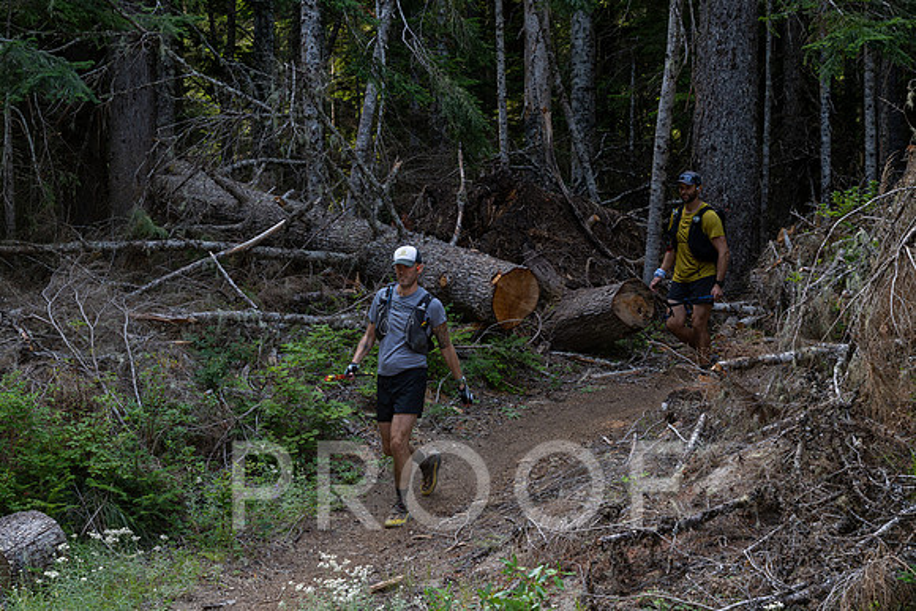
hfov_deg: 28.8
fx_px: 1781
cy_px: 306
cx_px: 458
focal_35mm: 70
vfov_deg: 19.5
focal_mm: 70
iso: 1250
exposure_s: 1/400
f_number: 8
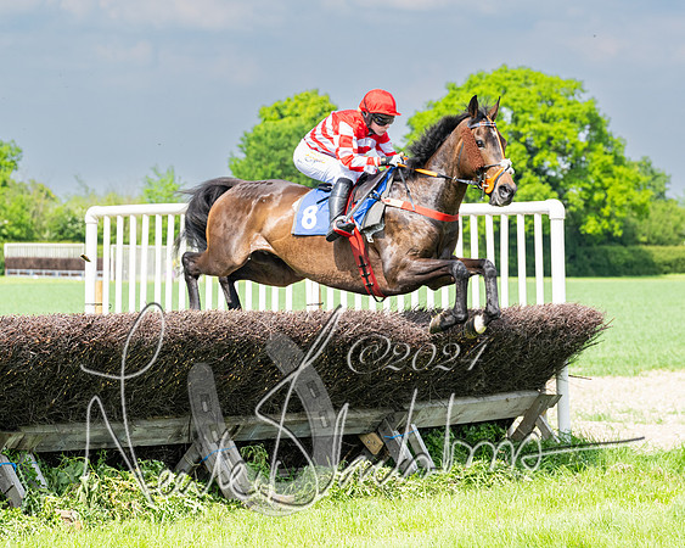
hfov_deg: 12.8
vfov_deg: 10.2
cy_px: 309
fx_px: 3058
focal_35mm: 151
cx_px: 330
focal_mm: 100
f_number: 5
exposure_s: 1/1250
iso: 400
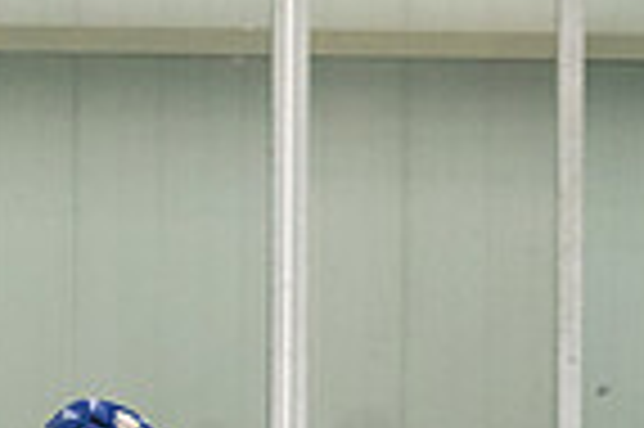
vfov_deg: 2.1
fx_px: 11686
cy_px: 964
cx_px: 892
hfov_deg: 3.1
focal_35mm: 654
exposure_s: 1/800
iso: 3200
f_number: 2.8
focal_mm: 122
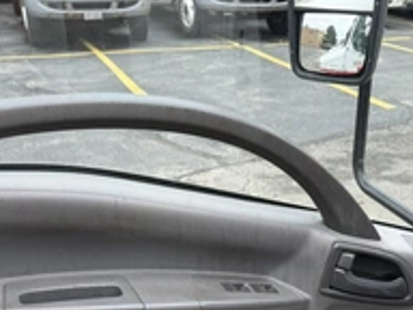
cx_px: 256
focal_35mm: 50
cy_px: 308
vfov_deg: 27.5
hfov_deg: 38.0
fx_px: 597
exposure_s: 1/598
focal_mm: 6.76
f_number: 1.78
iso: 80
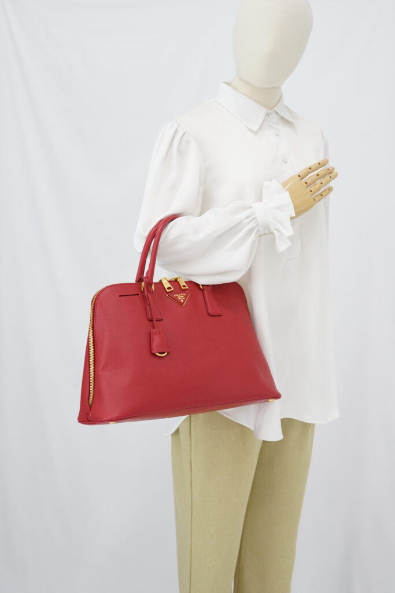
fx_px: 823
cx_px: 198
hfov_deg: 27.0
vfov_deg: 39.6
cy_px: 296
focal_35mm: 50
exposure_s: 1/10
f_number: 6.3
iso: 640
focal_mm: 50
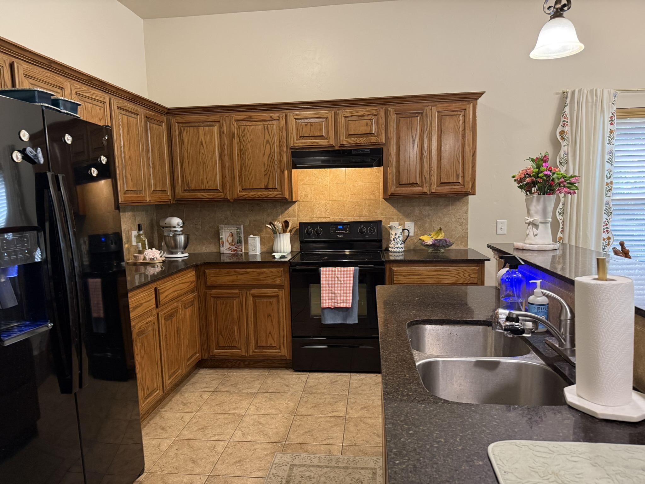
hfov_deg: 71.6
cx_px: 322
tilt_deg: -4.6
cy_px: 242
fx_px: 447
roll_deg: +1.9
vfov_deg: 56.8
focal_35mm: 24
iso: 320
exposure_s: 1/60
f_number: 1.78
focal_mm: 6.76
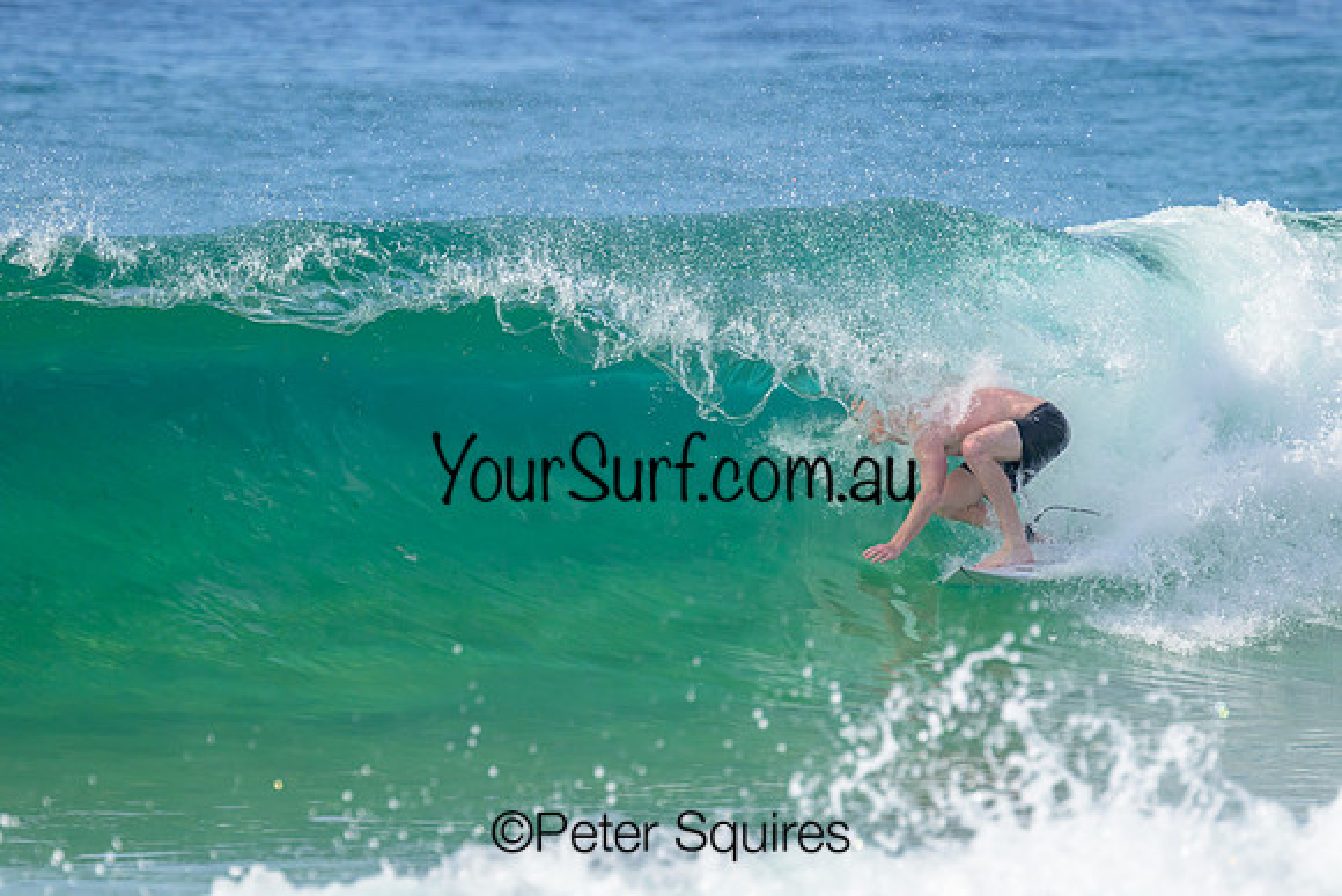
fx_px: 28200
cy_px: 367
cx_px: 739
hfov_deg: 2.7
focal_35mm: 756
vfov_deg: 1.8
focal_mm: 640
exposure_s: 1/2000
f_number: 11
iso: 900
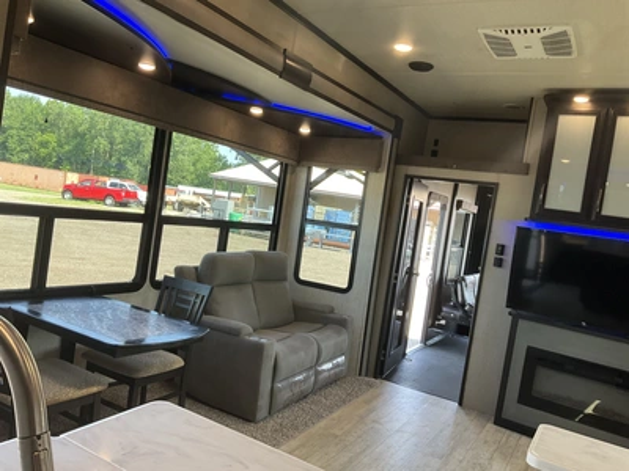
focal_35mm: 29
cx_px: 314
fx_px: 527
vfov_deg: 48.2
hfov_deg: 61.7
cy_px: 236
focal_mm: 3
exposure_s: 1/100
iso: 64
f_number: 1.8
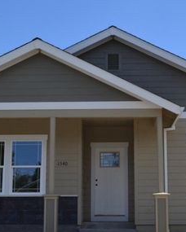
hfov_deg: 26.7
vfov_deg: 33.1
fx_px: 391
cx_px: 115
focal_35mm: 57
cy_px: 109
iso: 100
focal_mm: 23
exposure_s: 1/250
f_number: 8
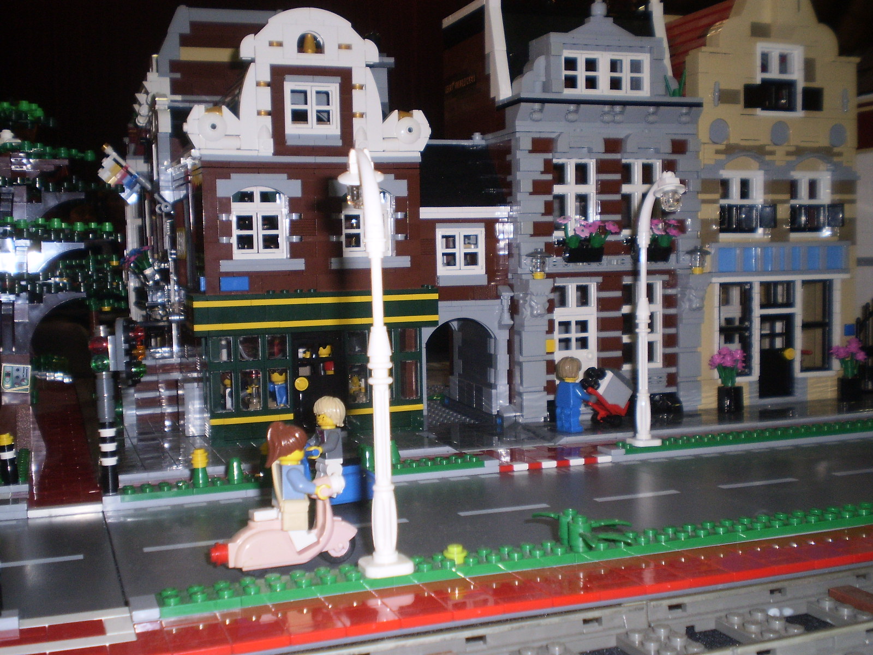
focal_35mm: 42
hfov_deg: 44.8
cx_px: 436
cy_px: 328
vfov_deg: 34.3
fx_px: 1059
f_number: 3.5
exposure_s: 1/30
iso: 125
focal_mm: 7.4
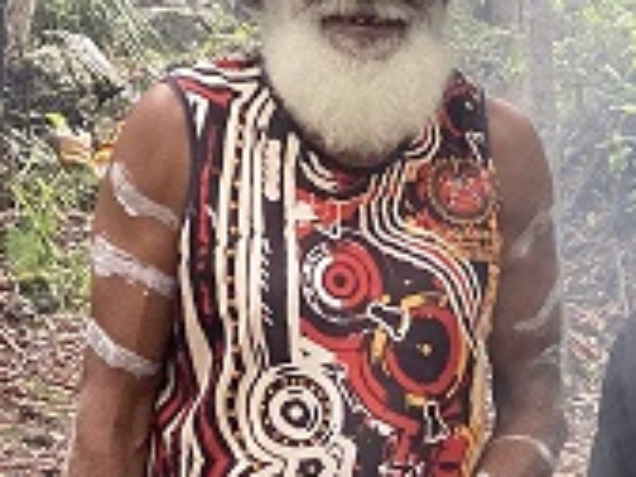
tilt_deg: -5.2
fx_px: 2866
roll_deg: +0.4
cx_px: 541
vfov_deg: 9.5
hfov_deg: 12.6
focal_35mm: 156
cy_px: 231
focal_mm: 6
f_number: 2
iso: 125
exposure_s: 1/122
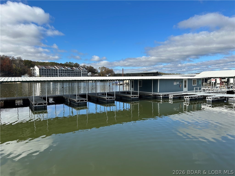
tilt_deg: -3.0
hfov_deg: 67.3
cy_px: 88
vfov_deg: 53.1
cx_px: 118
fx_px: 177
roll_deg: +0.2
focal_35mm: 26
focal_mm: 5.7
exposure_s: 1/3704
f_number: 1.5
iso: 50
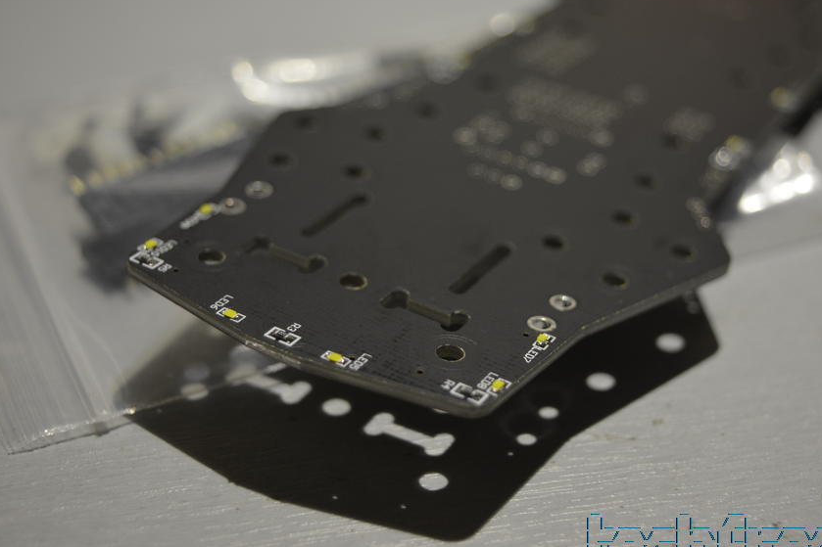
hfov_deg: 32.0
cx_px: 469
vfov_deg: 21.7
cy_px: 265
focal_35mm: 63
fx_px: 1429
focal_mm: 35
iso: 500
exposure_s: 1/60
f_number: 4.5
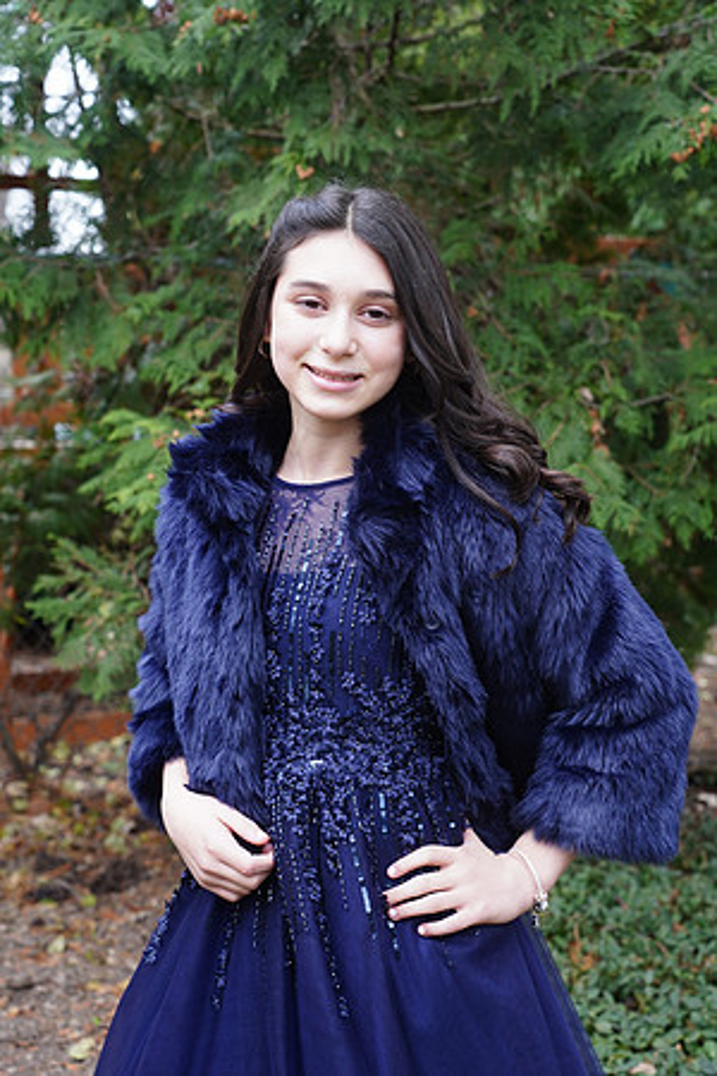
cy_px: 538
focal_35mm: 52
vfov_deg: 38.2
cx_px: 358
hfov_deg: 26.0
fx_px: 1553
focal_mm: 52
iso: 500
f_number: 5.6
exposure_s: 1/100
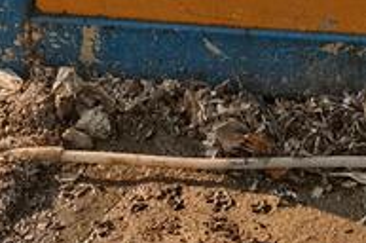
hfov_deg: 15.1
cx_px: 436
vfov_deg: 9.0
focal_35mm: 131
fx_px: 1330
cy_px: -422
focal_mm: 5.58
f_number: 1.8
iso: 50
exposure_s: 1/1577
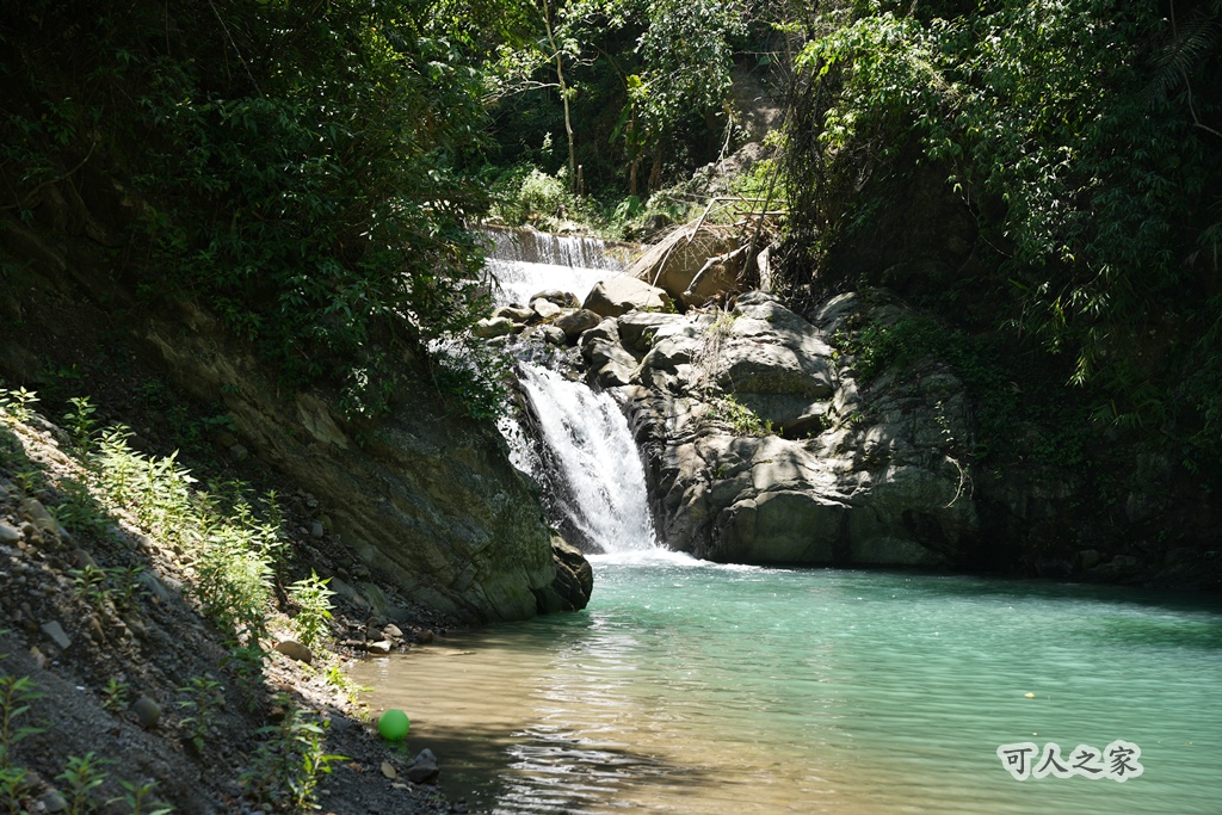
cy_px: 408
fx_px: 2135
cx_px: 611
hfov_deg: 31.9
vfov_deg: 21.6
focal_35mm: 63
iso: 100
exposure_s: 1/200
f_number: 4.5
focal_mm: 62.9
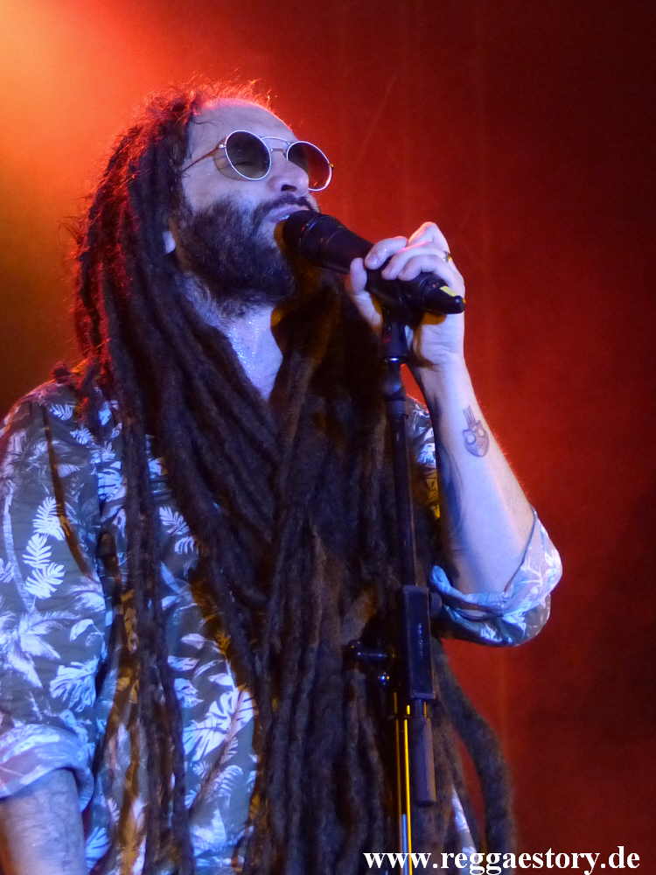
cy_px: 438
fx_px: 2754
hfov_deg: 13.6
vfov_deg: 18.0
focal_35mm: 109
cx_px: 328
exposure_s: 1/60
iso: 400
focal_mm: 19.6
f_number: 2.8
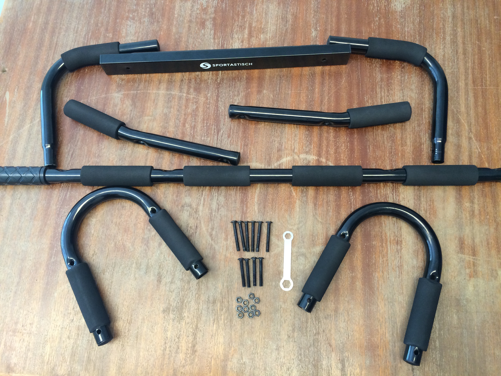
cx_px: 250
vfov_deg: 48.2
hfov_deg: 61.7
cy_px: 188
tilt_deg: -74.5
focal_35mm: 29
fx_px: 420
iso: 64
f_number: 2.2
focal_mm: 4.15
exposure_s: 1/33
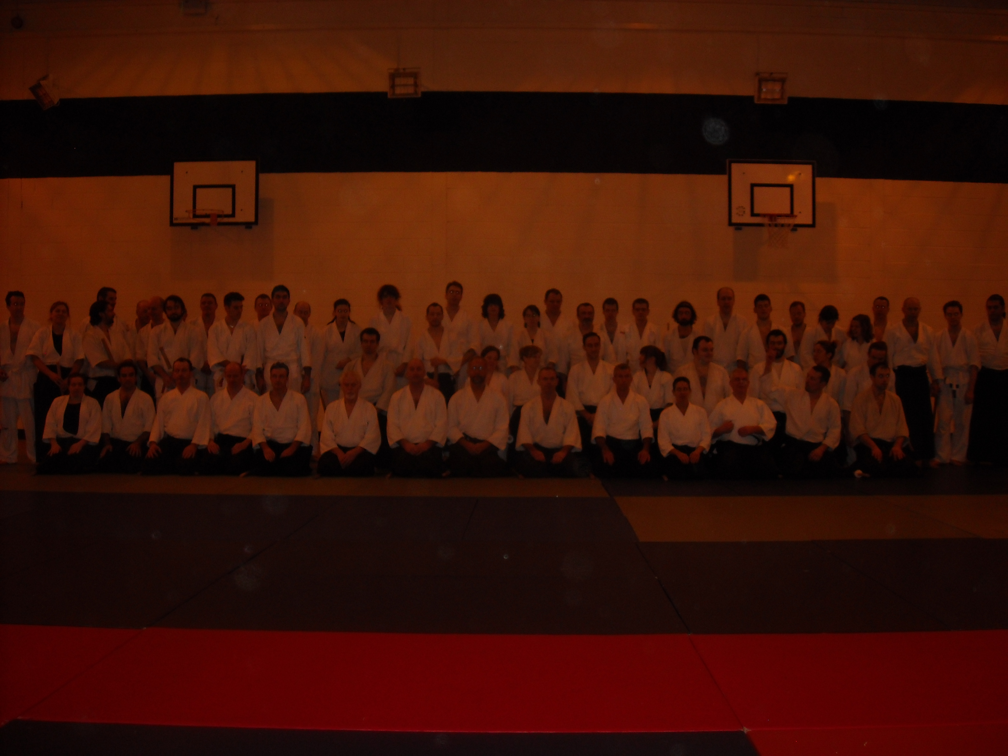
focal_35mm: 35
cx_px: 504
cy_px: 378
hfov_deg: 52.6
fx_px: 1019
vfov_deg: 40.7
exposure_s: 1/60
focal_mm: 5.7
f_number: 2.8
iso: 100
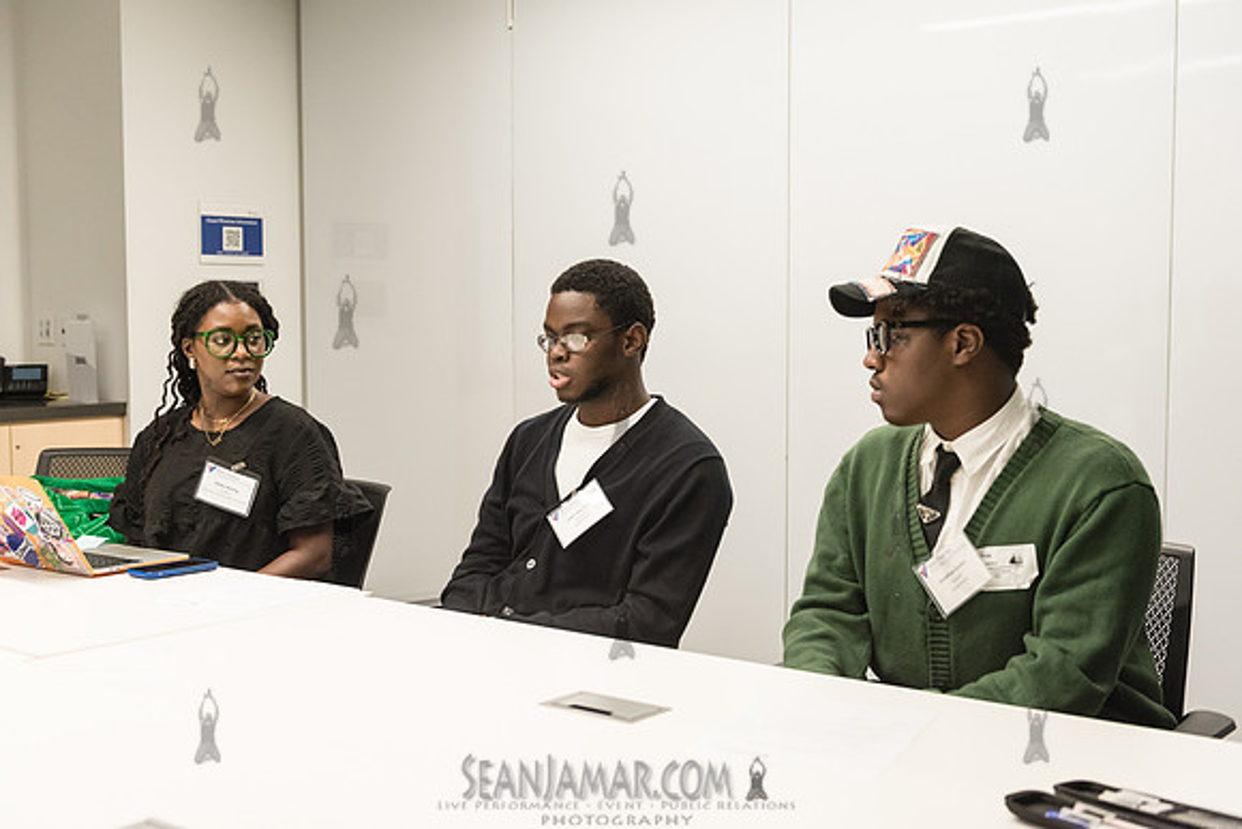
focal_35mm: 45
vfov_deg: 29.9
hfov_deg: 43.6
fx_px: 1553
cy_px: 414
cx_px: 621
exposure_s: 1/320
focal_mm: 45
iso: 2500
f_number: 4
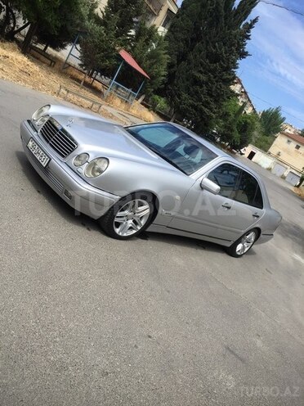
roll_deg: -28.4
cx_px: 152
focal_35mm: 29
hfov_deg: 48.2
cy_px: 203
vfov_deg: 61.7
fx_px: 340
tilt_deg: -5.5
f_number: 2.2
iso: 32
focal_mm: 4.15
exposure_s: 1/1883
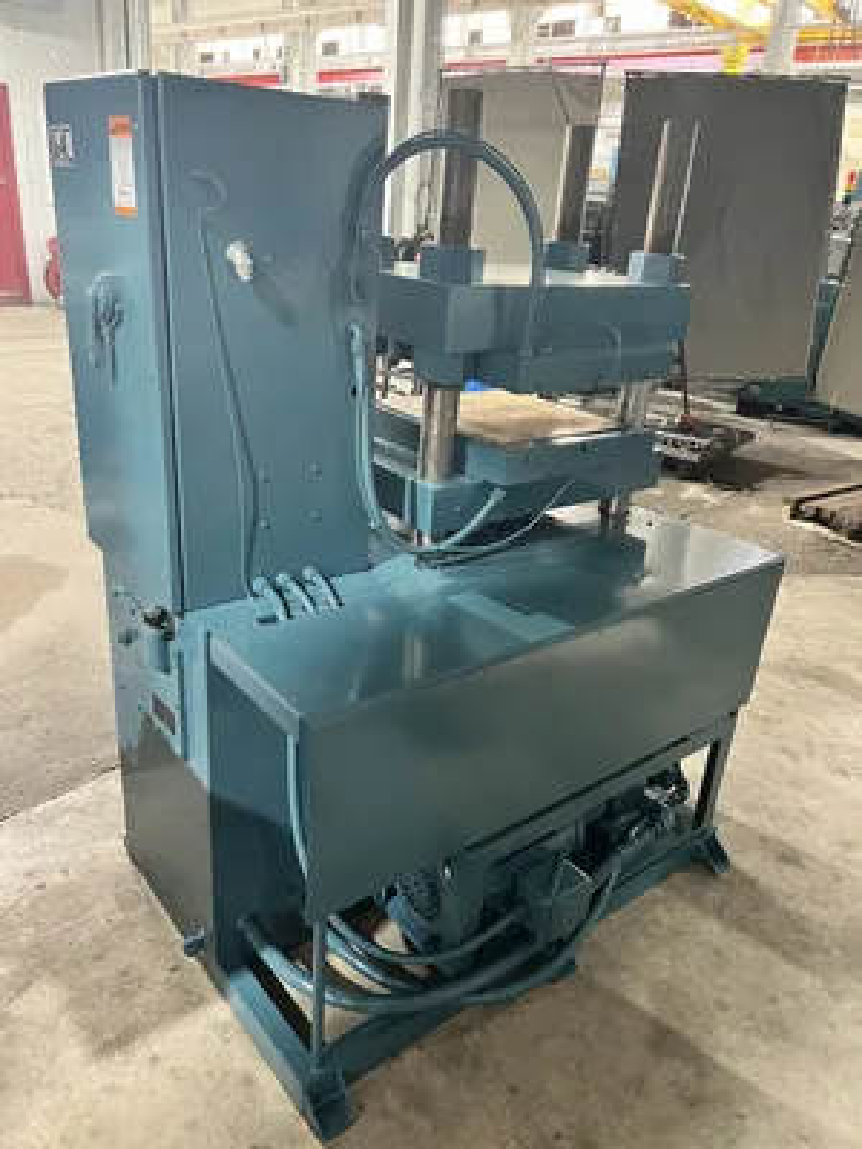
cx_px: 431
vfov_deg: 67.3
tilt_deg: -23.4
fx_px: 863
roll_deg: -4.4
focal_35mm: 26
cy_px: 574
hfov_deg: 53.1
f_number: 1.5
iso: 400
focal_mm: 5.7
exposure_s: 1/40
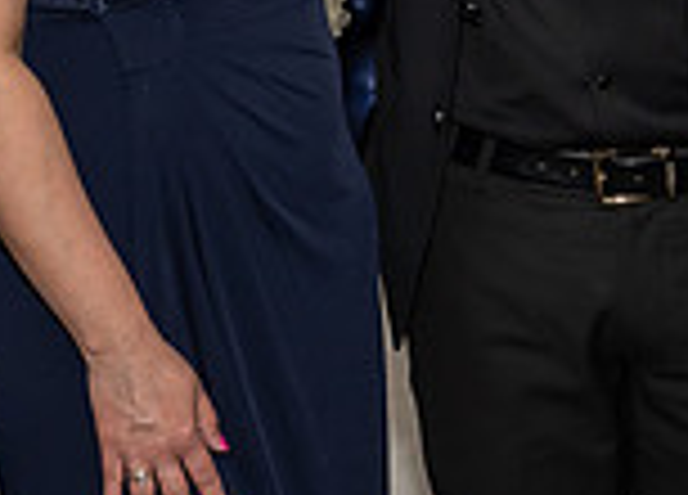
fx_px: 2820
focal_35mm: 144
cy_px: -288
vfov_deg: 9.7
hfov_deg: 13.8
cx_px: 63
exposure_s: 1/250
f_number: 8
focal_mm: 33.5
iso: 640
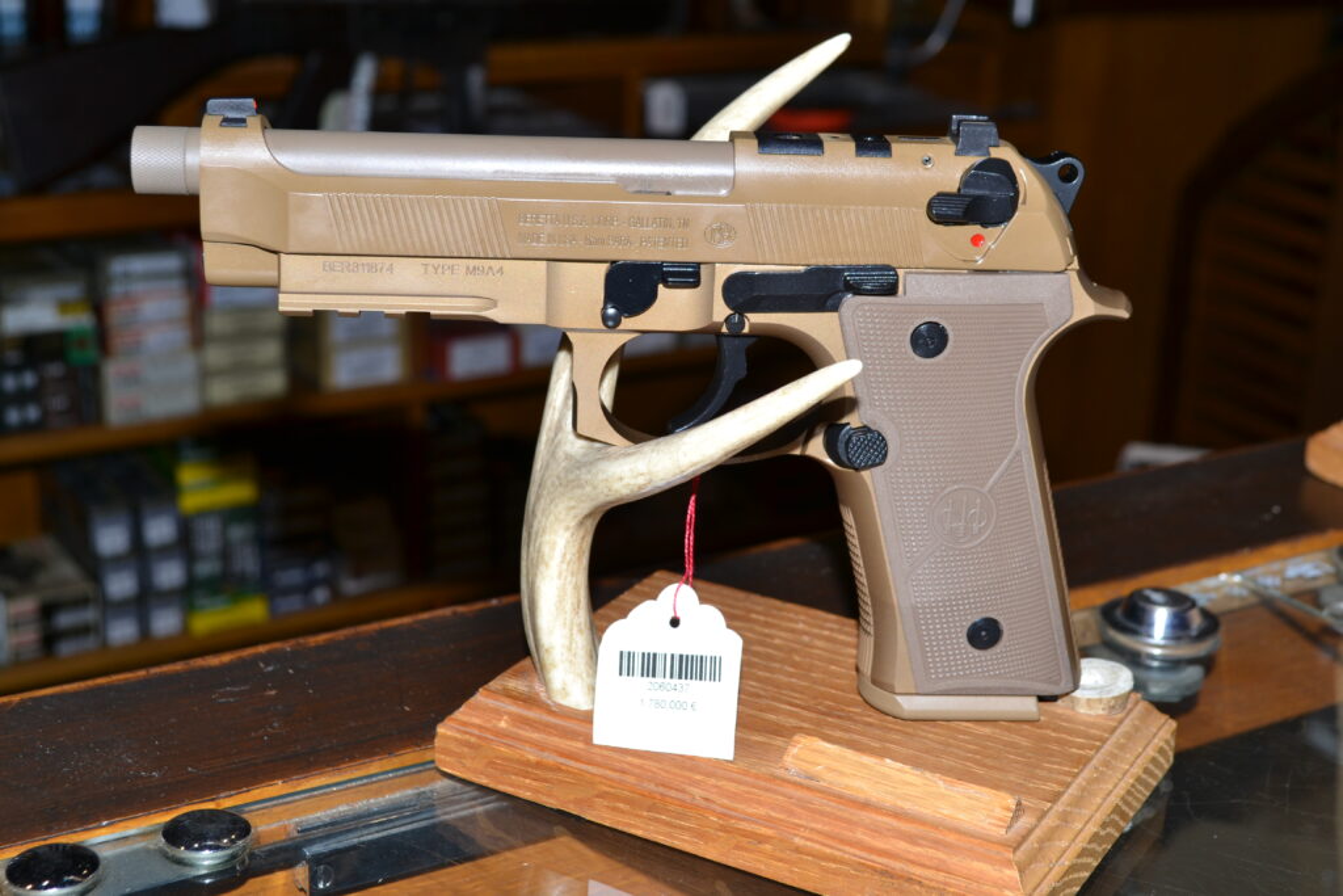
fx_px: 2015
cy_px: 448
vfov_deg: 25.1
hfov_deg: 36.9
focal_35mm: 54
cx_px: 672
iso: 100
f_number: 7.1
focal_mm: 36
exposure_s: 1/60
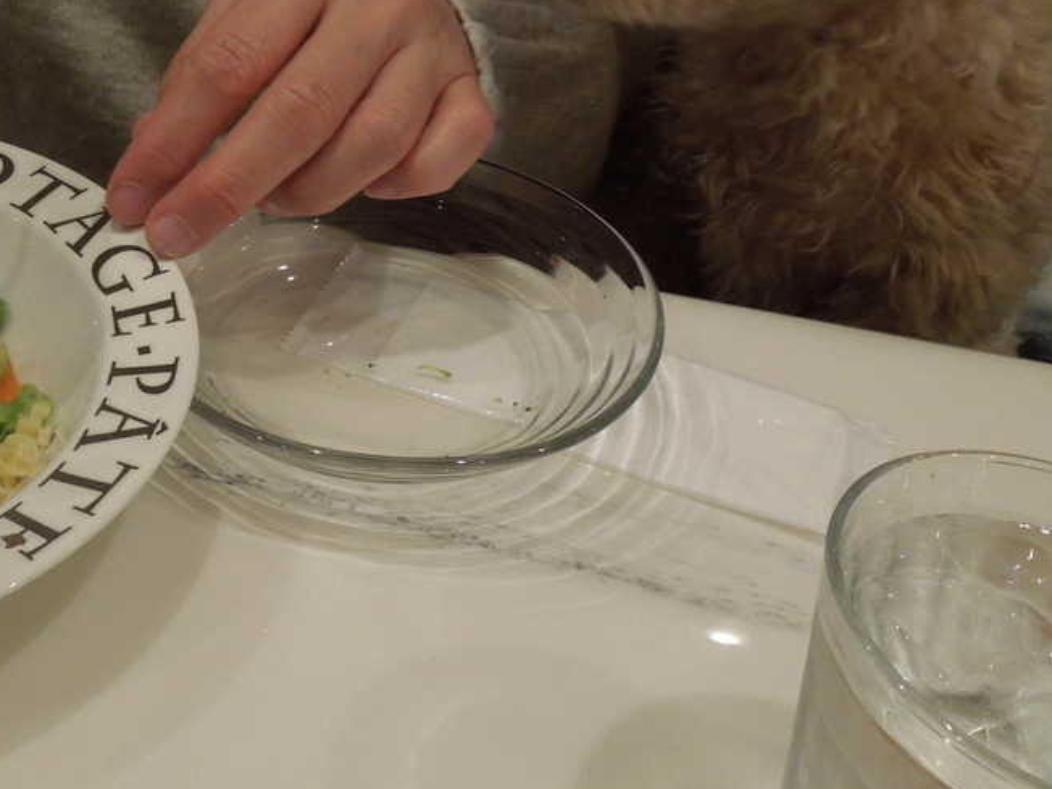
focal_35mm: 46
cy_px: 203
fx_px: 1398
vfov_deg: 31.0
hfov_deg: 39.0
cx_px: 152
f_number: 3.3
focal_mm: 4.5
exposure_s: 1/30
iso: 250
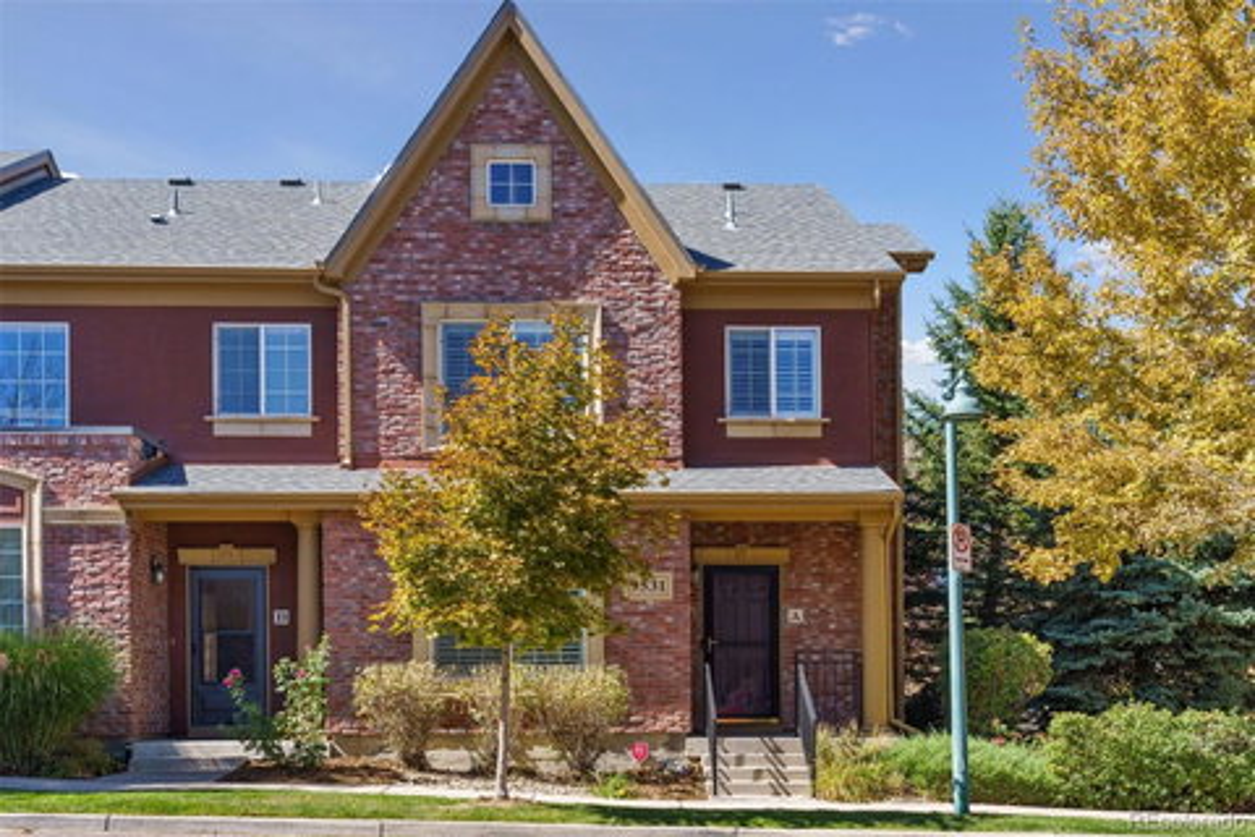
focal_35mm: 42
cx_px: 628
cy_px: 418
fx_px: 1464
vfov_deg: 31.9
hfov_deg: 46.4
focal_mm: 42
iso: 400
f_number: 8
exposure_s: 1/640
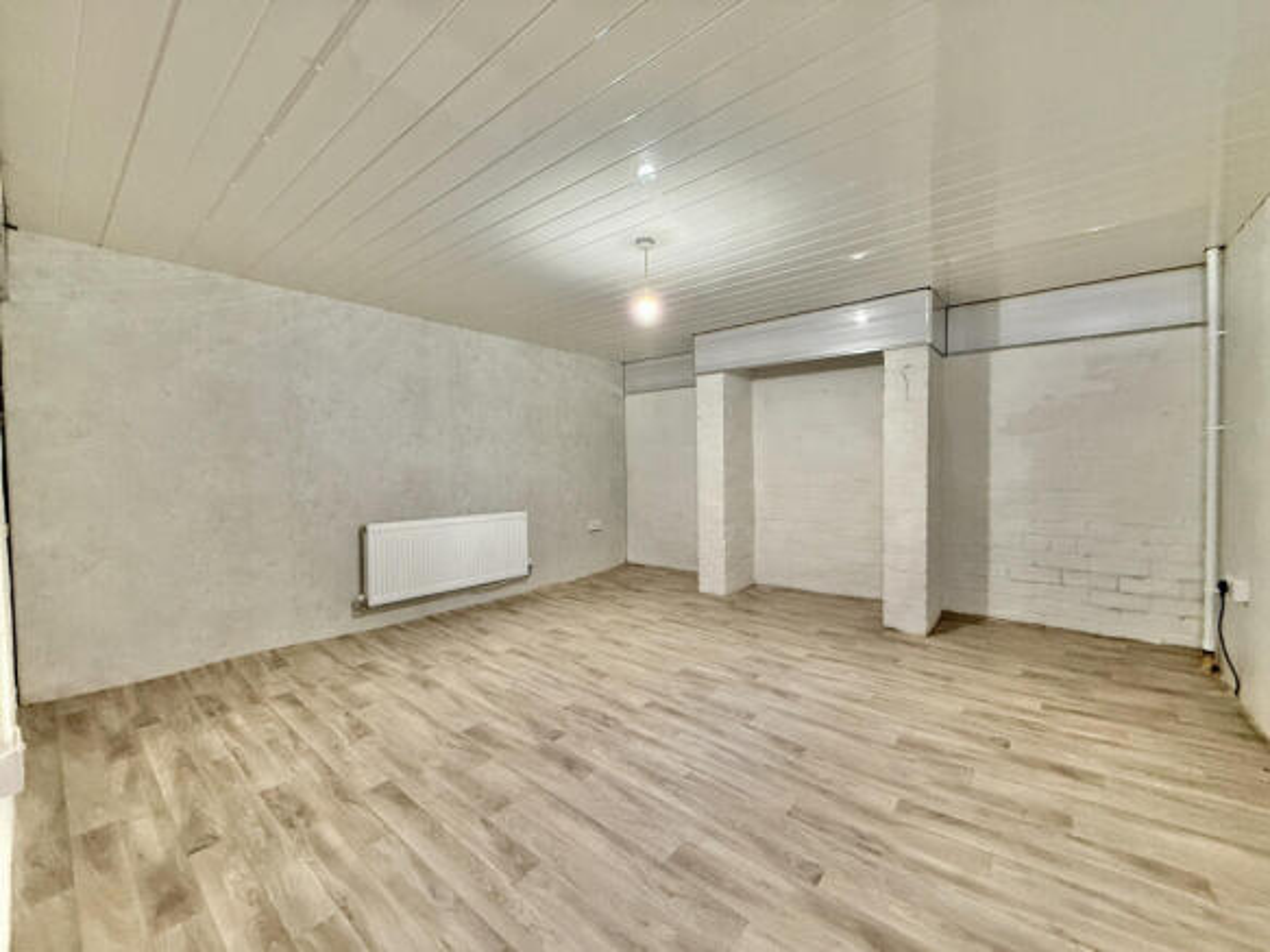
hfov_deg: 102.1
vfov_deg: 85.7
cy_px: 476
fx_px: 514
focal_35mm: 14
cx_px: 635
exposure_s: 1/50
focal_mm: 2.22
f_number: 2.2
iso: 400
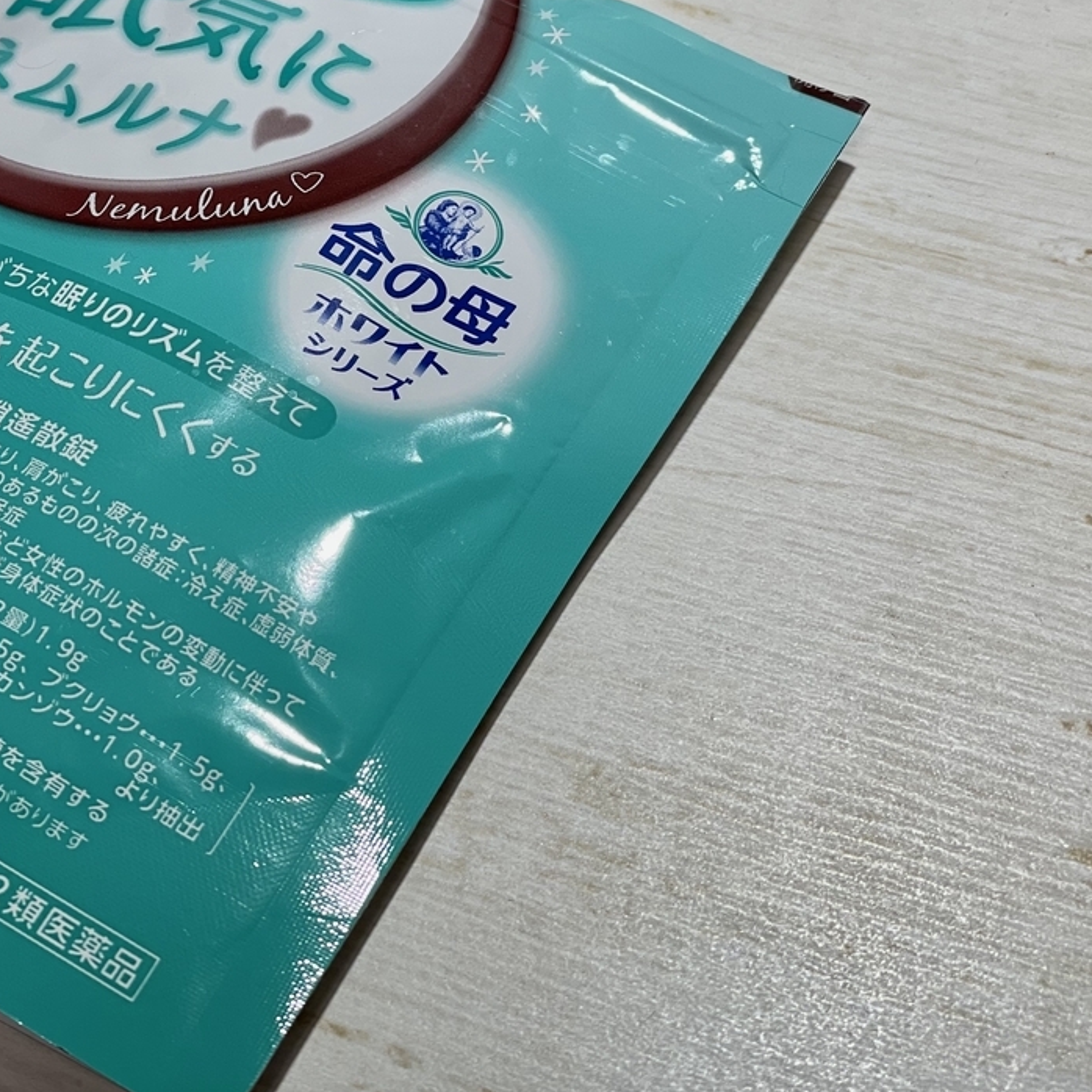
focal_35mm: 79
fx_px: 2820
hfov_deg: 21.6
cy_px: 393
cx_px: 196
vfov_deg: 21.9
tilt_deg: -52.4
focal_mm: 6
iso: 40
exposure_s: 1/100
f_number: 2
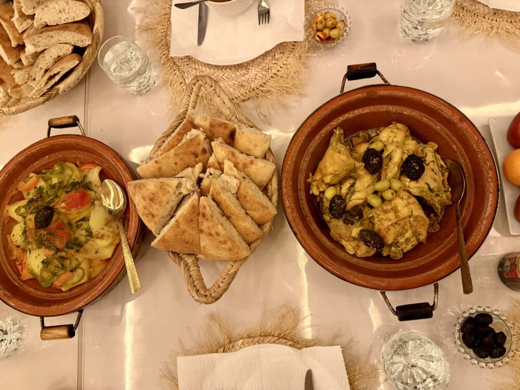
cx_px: 260
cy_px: 195
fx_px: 361
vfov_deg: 56.8
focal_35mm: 24
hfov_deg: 71.6
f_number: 1.78
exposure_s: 1/33
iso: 800
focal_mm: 6.76
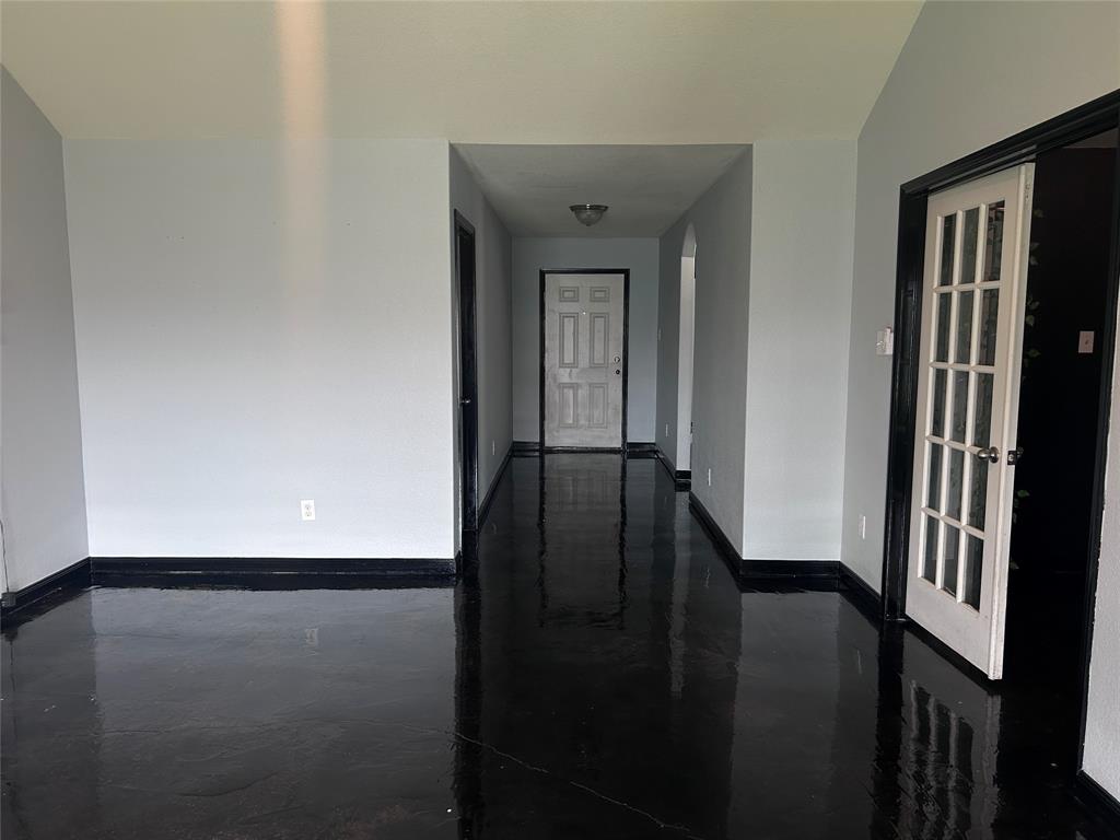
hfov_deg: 67.3
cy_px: 420
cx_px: 560
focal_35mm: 26
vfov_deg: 53.1
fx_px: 841
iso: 100
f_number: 1.5
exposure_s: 1/120
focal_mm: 5.7
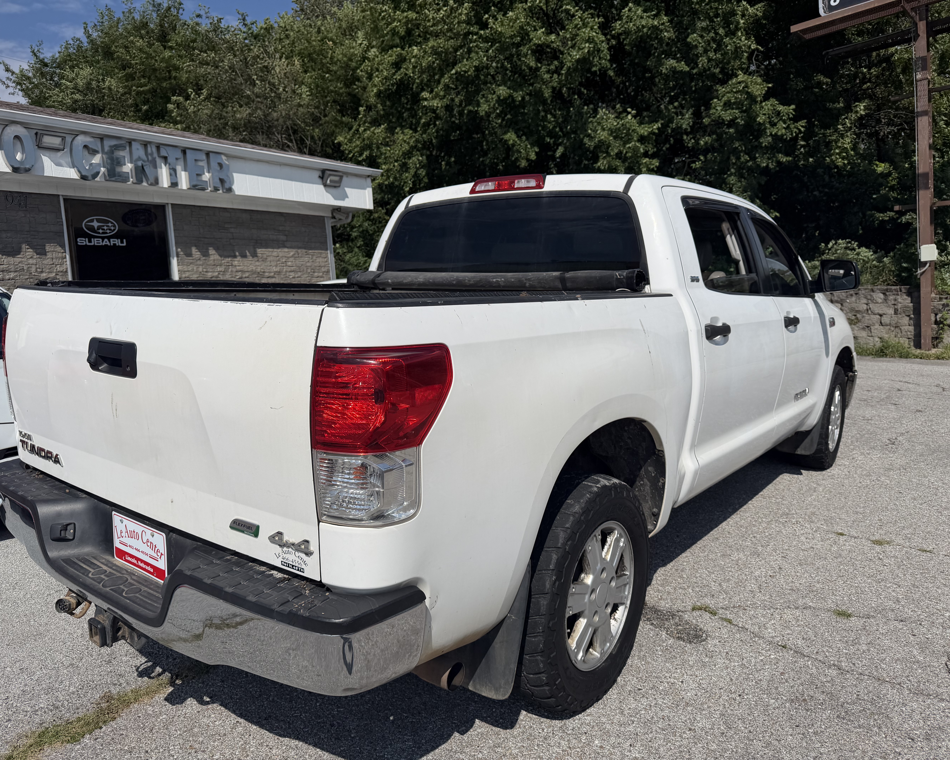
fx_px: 703
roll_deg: +3.8
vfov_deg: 56.8
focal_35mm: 25
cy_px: 380
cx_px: 458
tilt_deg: -5.4
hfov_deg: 68.1
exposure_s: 1/14286
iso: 80
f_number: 1.78
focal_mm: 6.76
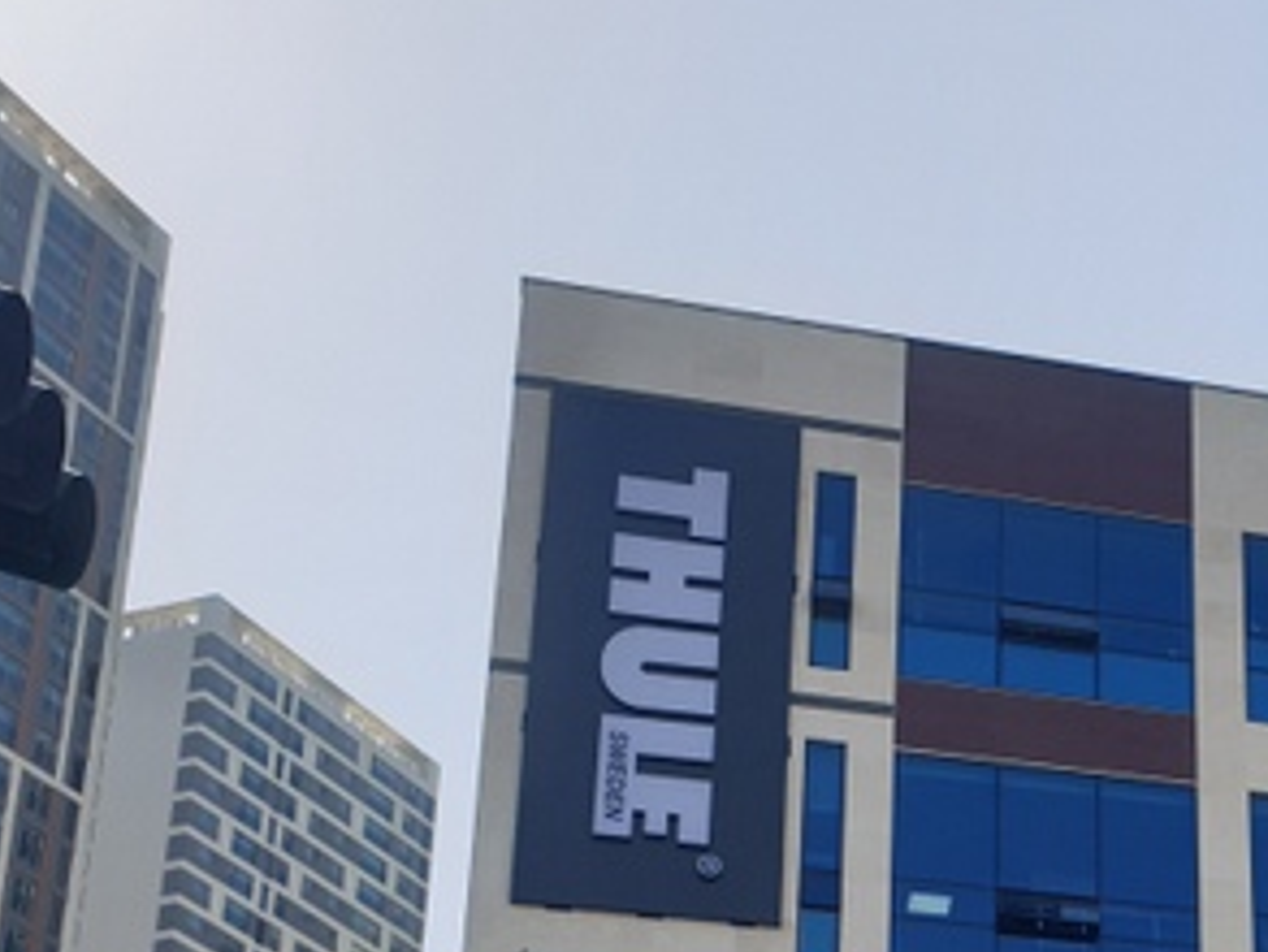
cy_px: 1268
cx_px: 1619
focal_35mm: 71
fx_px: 2602
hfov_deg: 24.2
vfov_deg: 19.1
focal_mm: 4.3
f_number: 2.4
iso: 50
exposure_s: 1/1377
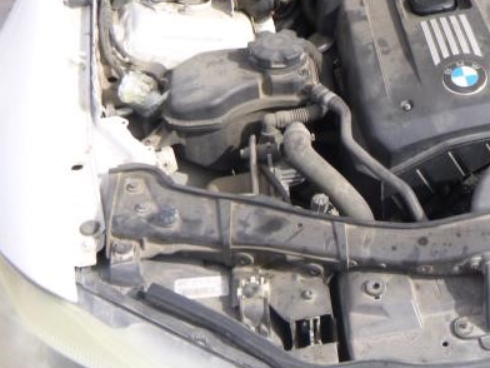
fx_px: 722
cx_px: 472
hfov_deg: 34.6
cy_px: 60
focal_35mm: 51
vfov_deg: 27.8
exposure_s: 1/200
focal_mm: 4.5
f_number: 3.9
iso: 100
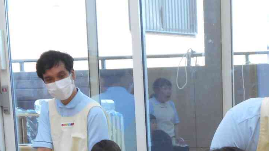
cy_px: 210
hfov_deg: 19.8
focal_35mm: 106
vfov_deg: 11.1
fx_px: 756
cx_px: 243
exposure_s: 1/30
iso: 160
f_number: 3.9
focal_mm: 6.7
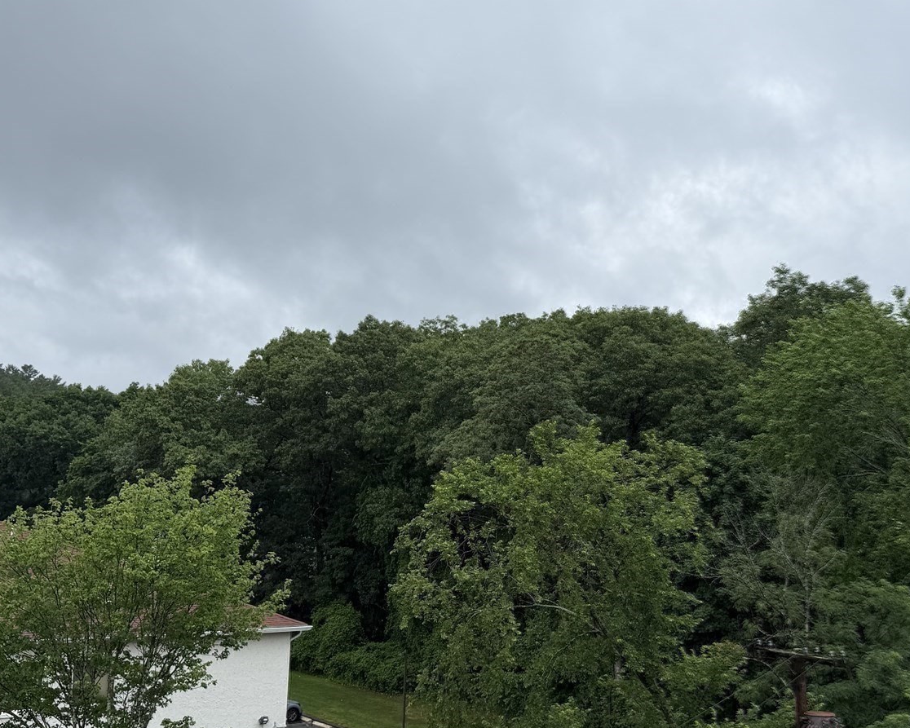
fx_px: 1158
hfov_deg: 42.9
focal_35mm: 43
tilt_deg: +8.4
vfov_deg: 34.9
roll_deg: -1.6
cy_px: 345
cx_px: 462
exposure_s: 1/2703
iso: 80
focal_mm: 6.76
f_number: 1.78
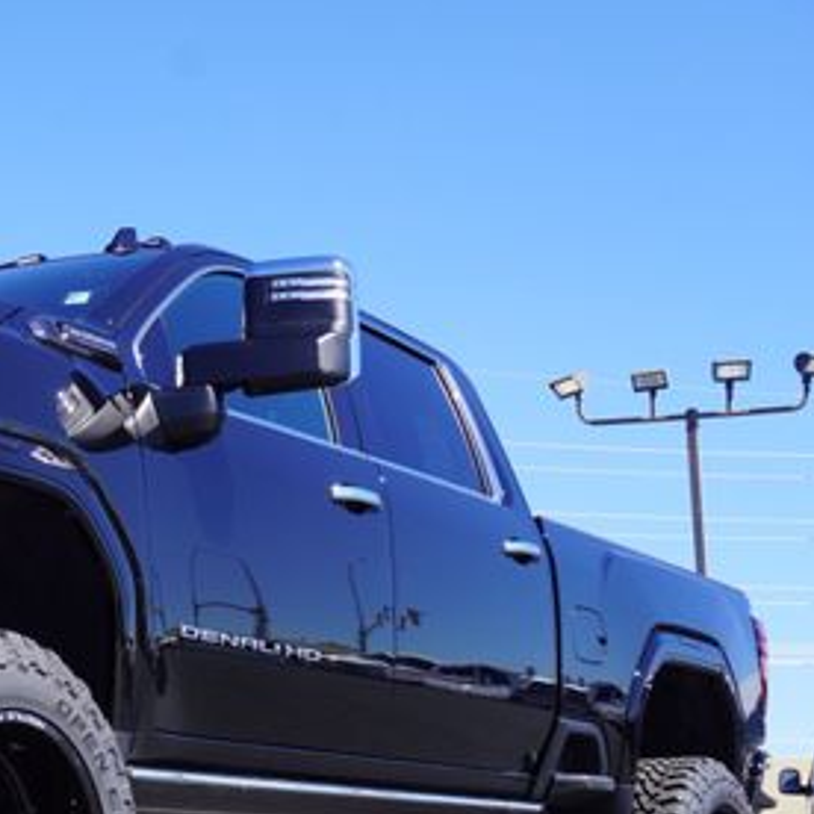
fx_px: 1889
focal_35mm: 71
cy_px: 622
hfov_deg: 23.0
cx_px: -53
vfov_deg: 24.0
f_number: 8
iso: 100
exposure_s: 1/125
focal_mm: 24
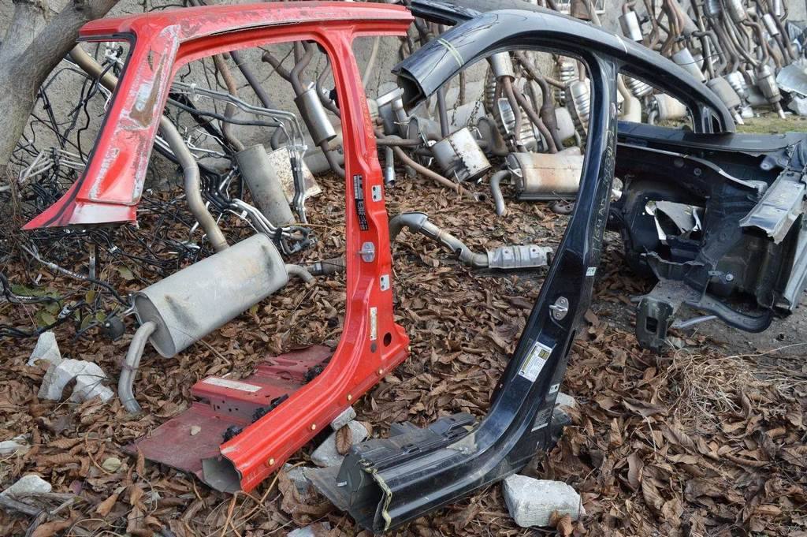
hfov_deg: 62.0
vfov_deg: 43.5
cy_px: 268
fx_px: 672
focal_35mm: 30
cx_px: 404
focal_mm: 20
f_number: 5.6
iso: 280
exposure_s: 1/125
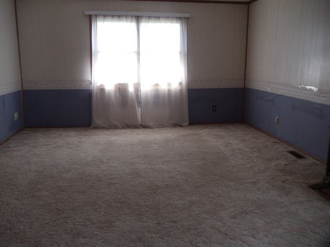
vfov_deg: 32.9
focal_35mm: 44
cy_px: 124
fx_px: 419
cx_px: 165
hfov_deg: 42.9
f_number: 3.5
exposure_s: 1/30
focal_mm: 6
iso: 160
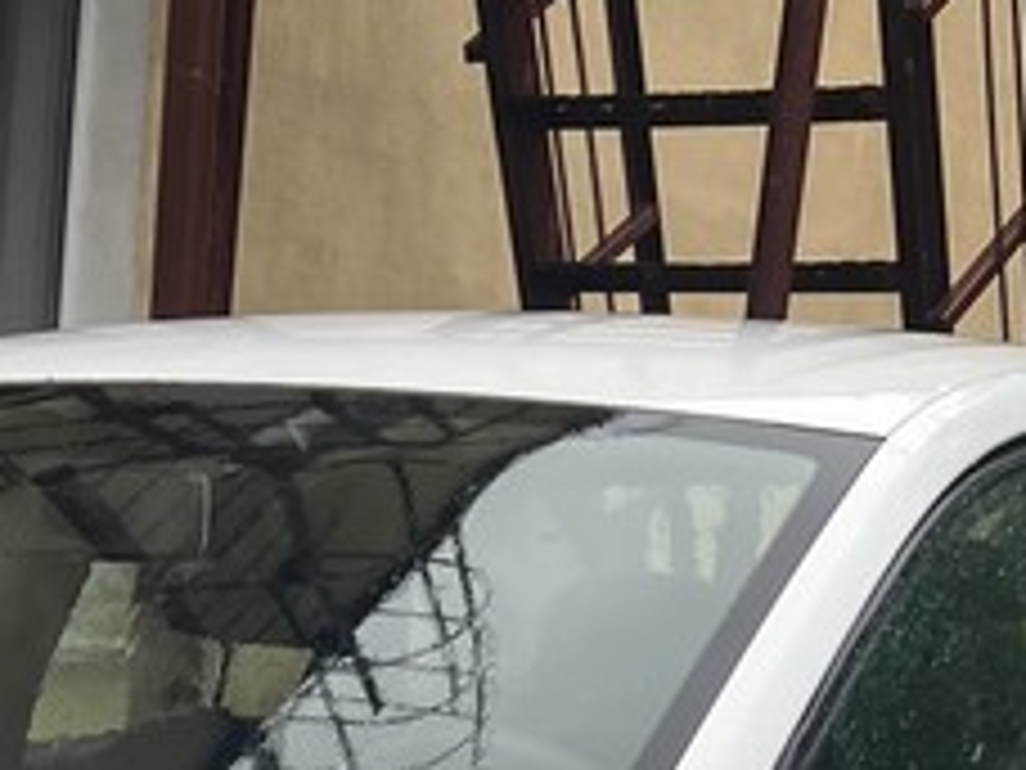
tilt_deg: -15.7
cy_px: 1535
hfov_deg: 16.1
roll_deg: -2.1
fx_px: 3468
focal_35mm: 117
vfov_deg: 11.4
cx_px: -225
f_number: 1.5
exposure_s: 1/786
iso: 50
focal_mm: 5.7
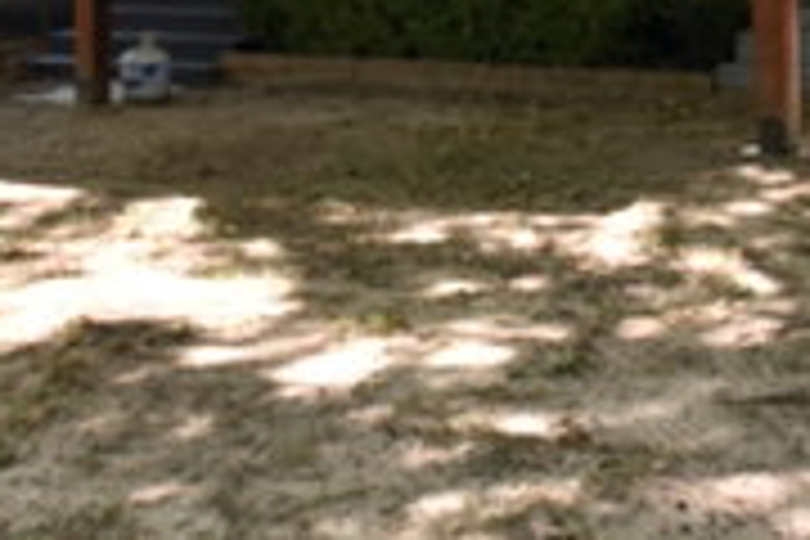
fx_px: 1665
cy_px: -214
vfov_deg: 17.0
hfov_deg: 27.2
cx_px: 531
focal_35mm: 74
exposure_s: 1/200
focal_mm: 26
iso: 800
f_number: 9
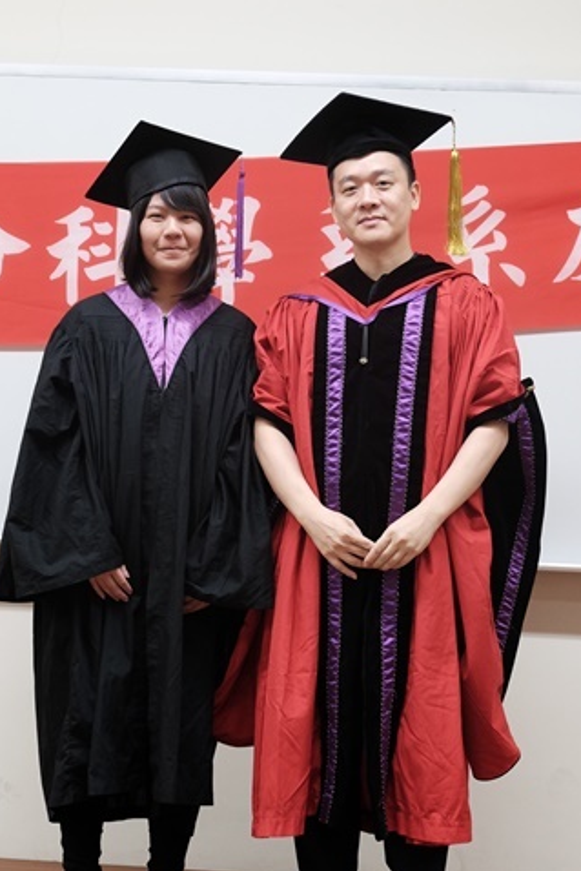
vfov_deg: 33.9
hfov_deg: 23.0
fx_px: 1427
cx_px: 259
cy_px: 466
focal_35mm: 59
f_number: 3.6
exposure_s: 1/150
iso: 1600
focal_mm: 31.5
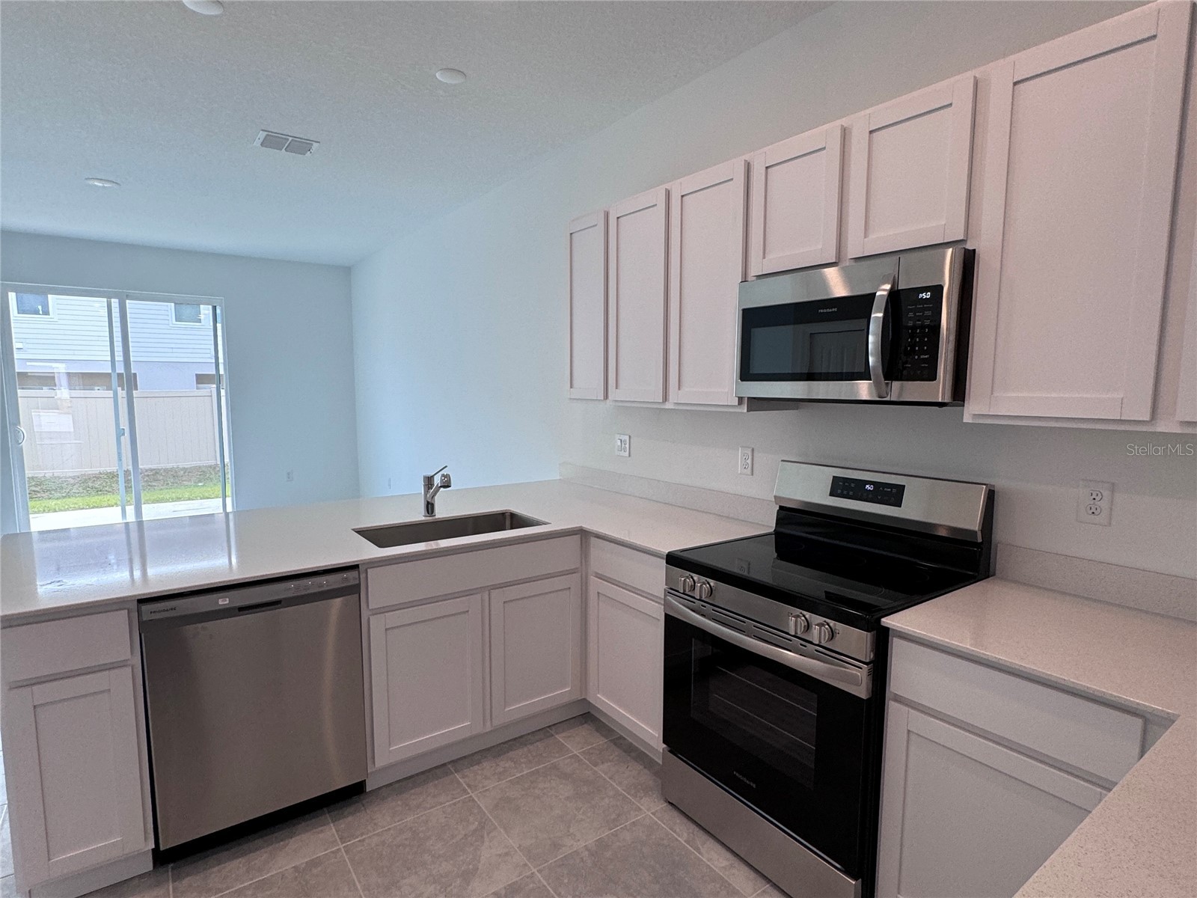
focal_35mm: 14
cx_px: 598
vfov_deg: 85.7
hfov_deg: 102.1
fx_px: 484
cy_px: 449
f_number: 2.2
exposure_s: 1/120
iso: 100
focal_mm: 2.22
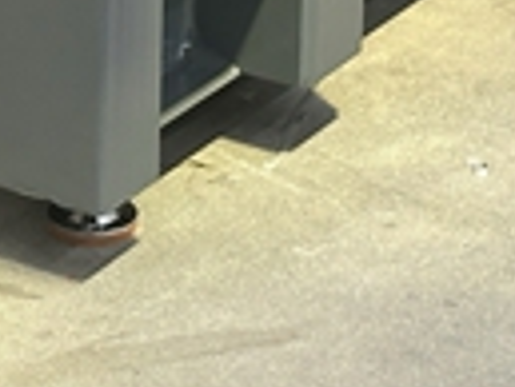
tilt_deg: -12.6
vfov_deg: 5.5
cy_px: -652
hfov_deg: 7.6
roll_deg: -1.0
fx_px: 3872
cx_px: 168
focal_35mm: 260
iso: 64
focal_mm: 6.86
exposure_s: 1/267
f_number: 1.78
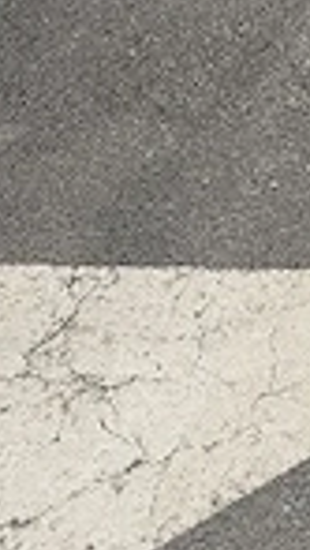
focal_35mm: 136
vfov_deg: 13.4
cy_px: -576
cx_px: 982
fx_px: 1982
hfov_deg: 7.6
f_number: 1.7
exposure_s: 1/2000
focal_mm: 6.3
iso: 10
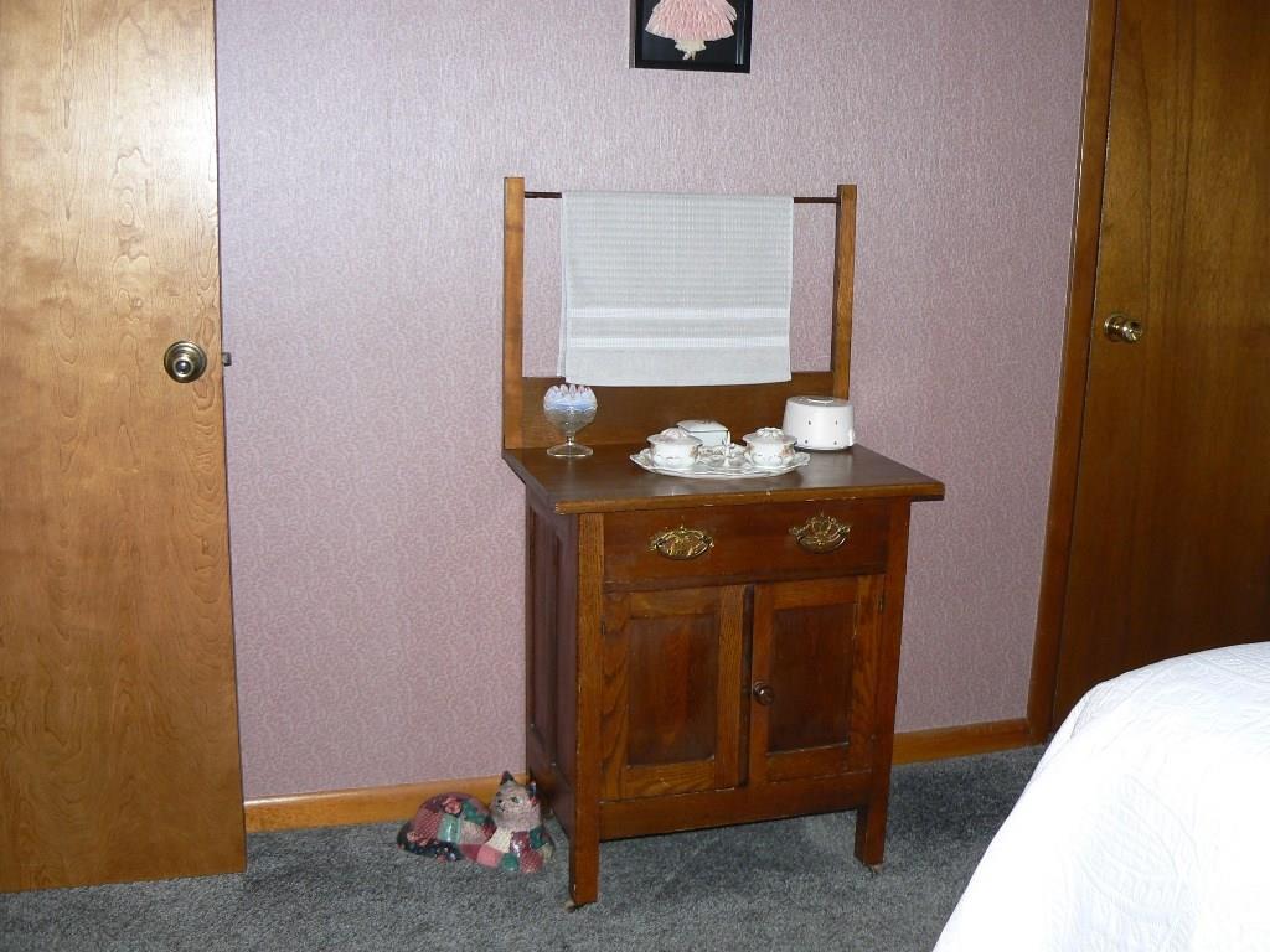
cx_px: 635
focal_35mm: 36
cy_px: 476
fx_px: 1321
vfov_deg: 39.7
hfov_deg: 51.4
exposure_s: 1/30
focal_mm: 6
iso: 100
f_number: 2.8
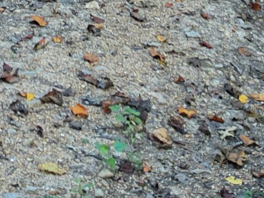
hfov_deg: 13.3
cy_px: -372
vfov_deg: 8.7
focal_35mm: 144
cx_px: -59
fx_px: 1098
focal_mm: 8.67
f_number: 1.8
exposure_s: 1/15
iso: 160
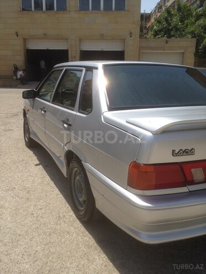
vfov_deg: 55.4
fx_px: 262
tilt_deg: -10.6
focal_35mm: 33
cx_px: 103
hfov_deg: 42.9
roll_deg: -2.3
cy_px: 137
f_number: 2.4
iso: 50
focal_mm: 4.12
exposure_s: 1/1595
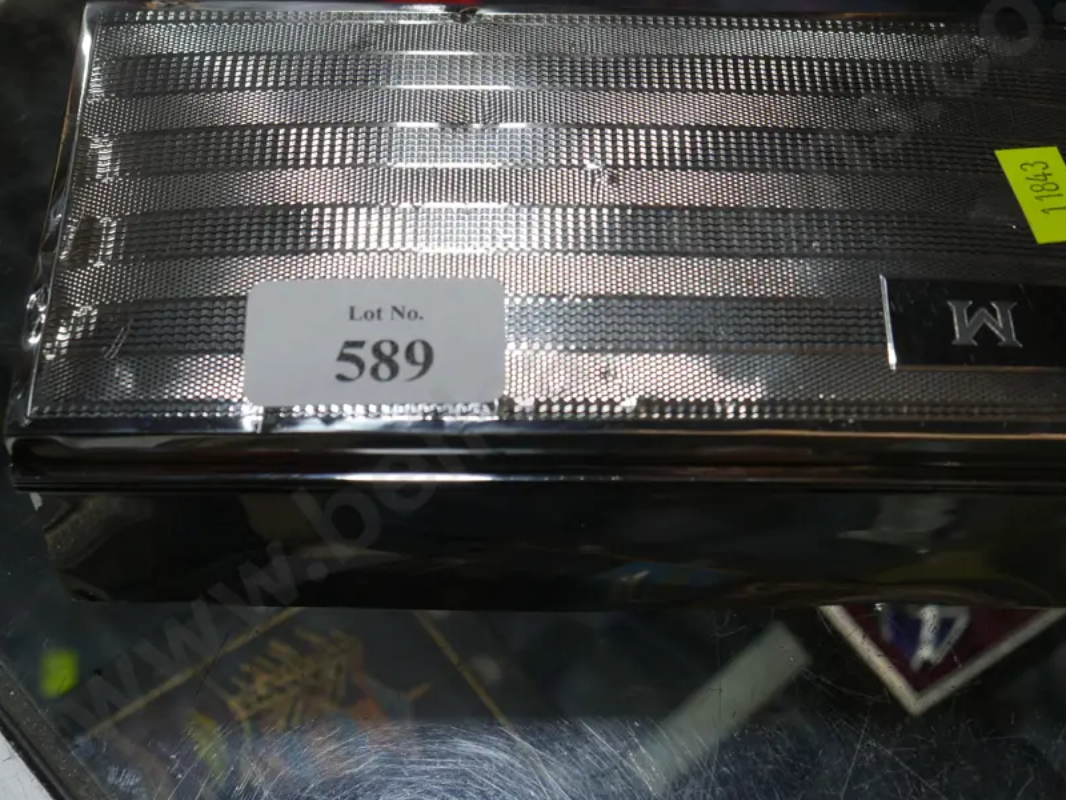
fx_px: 1971
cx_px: 616
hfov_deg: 30.2
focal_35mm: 64
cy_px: 320
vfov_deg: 22.9
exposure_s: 1/100
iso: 200
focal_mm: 25
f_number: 5.6
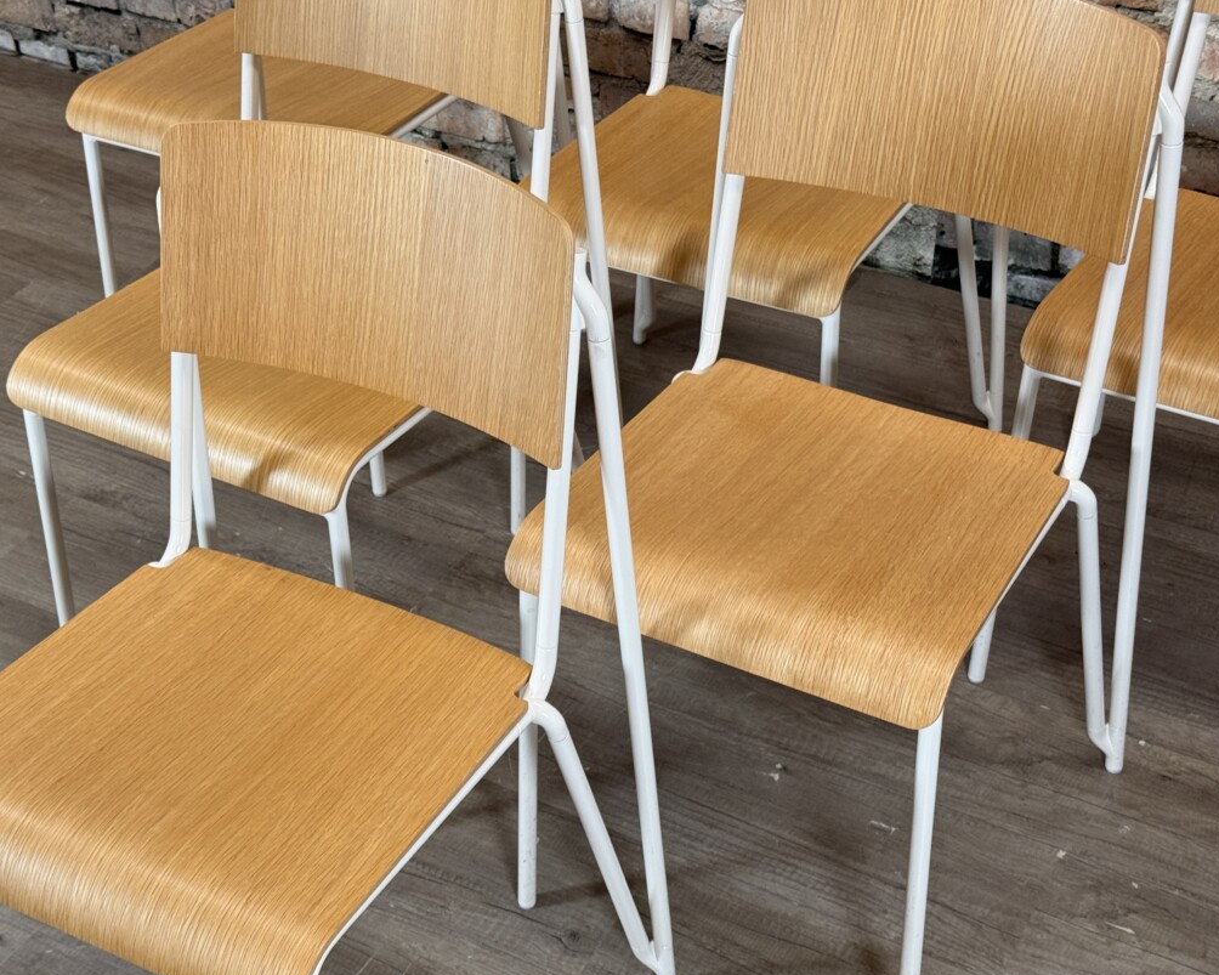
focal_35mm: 56
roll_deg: +2.6
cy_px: 525
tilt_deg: -37.6
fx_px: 2020
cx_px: 534
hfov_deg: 33.5
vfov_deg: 27.1
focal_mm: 6.76
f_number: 1.78
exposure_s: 1/75
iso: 80
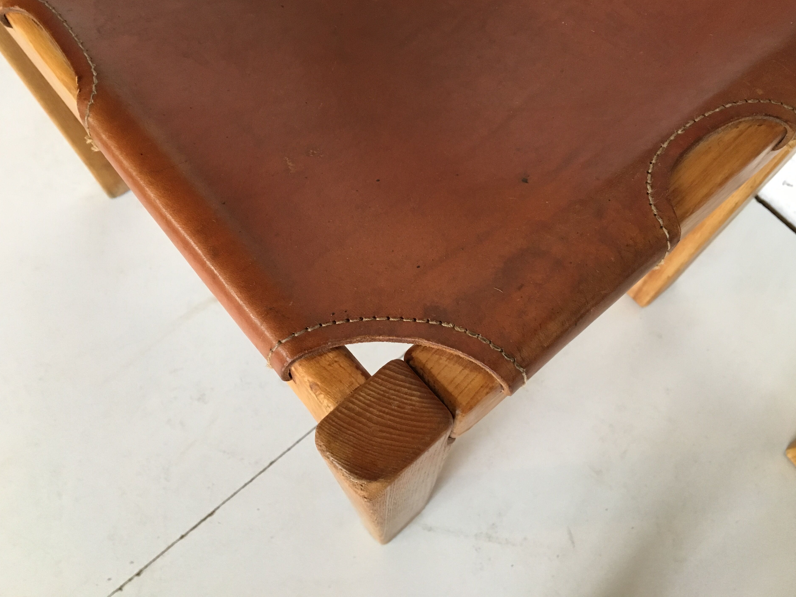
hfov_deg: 58.3
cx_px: 416
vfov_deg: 45.4
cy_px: 278
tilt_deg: -66.7
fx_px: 713
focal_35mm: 31
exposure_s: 1/33
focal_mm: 4.15
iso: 200
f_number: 2.2
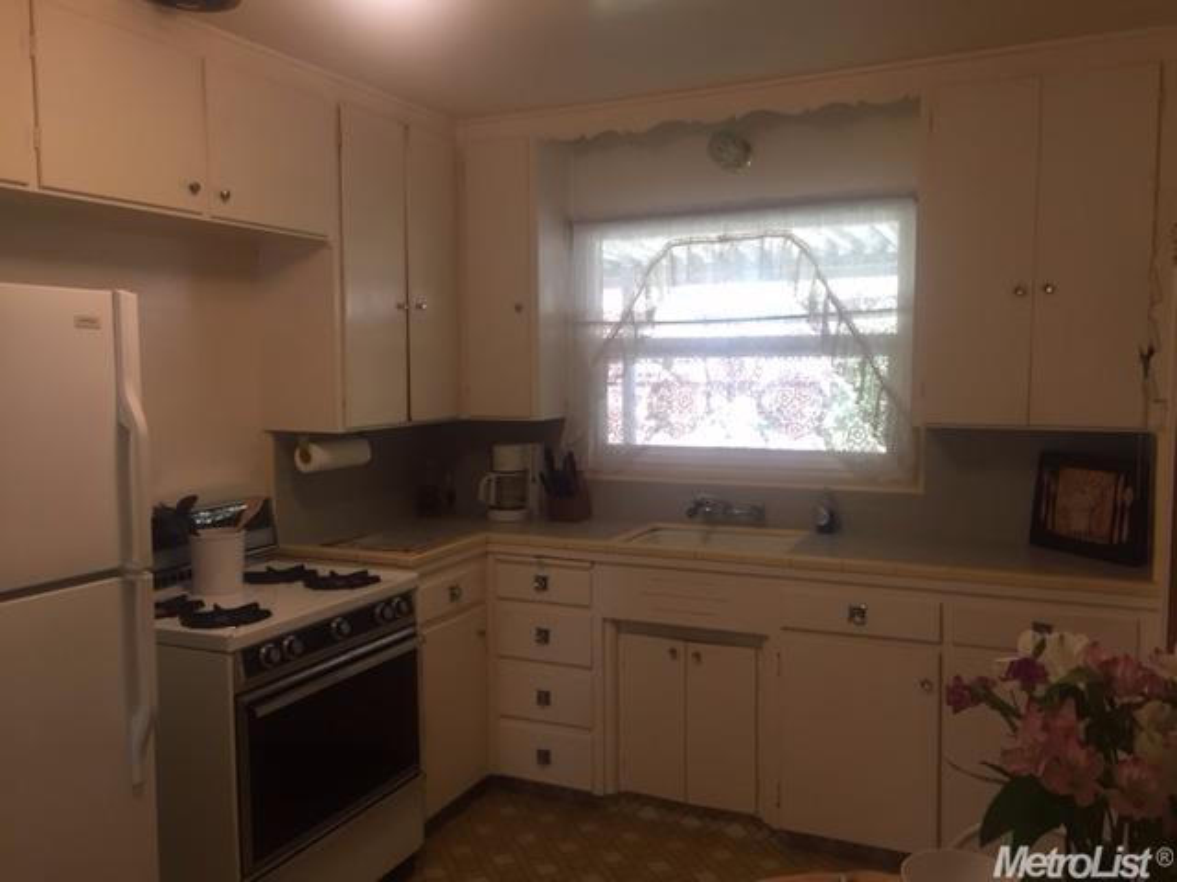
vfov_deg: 48.2
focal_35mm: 29
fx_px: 986
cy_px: 441
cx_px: 588
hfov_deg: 61.7
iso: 64
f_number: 2.2
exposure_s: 1/30
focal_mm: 4.15
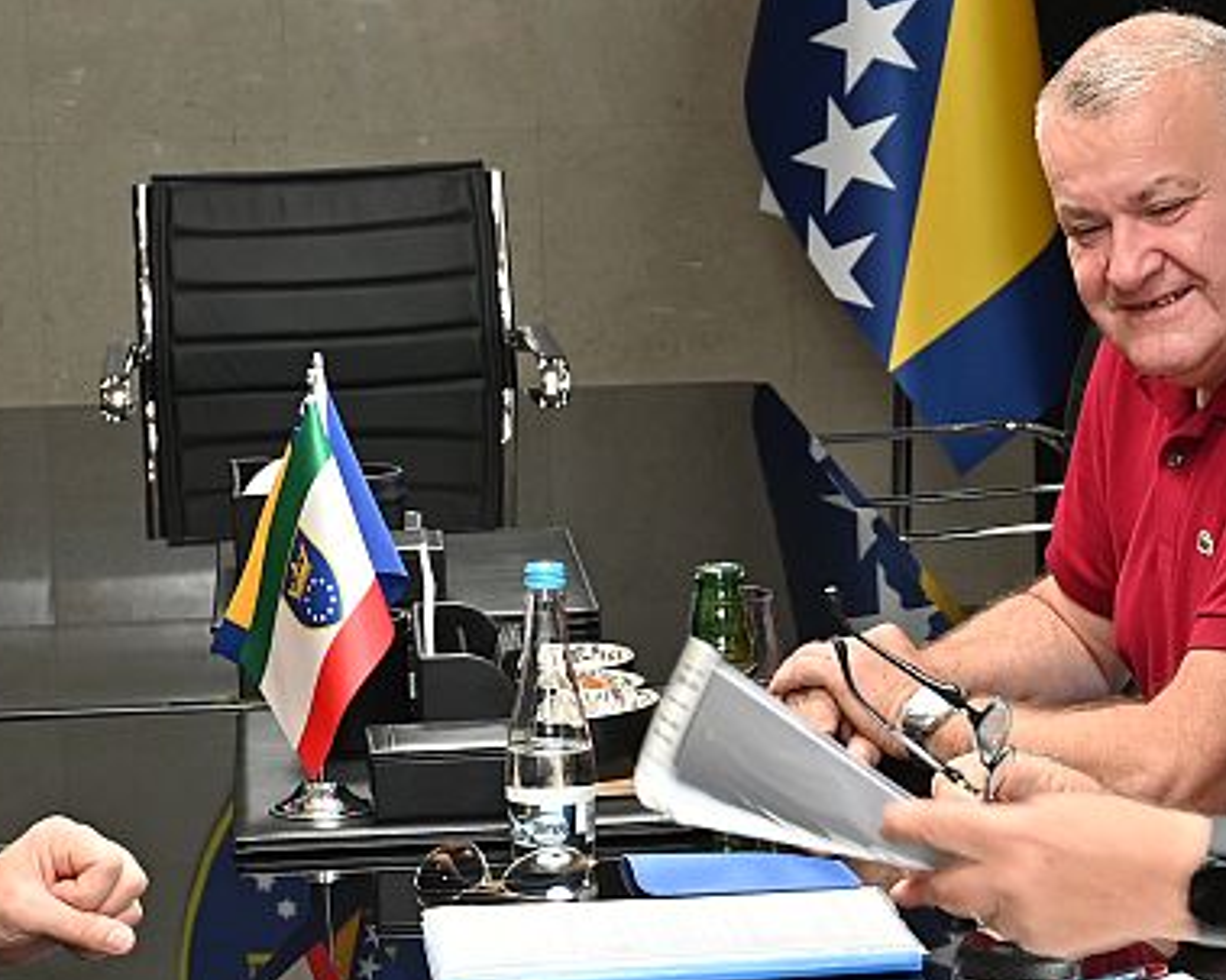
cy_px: 818
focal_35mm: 140
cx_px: 728
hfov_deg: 13.7
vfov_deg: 10.9
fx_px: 5092
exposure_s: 1/60
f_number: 4
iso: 250
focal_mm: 29.5
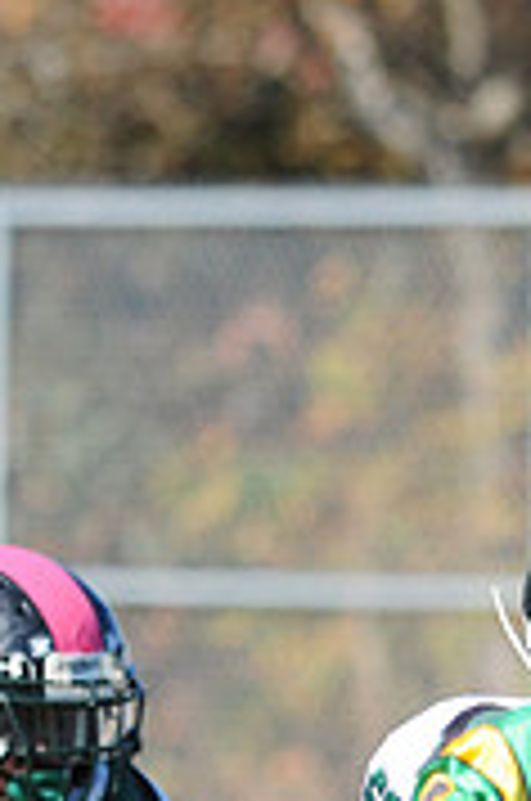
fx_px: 32582
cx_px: -331
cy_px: 1264
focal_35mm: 1467
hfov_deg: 0.9
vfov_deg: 1.4
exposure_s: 1/500
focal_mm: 300
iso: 200
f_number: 6.3
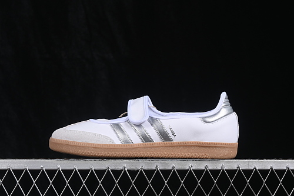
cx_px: 147
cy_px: 98
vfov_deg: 18.2
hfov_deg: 27.0
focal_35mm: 75
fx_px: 612
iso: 160
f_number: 8
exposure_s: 1/80
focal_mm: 50
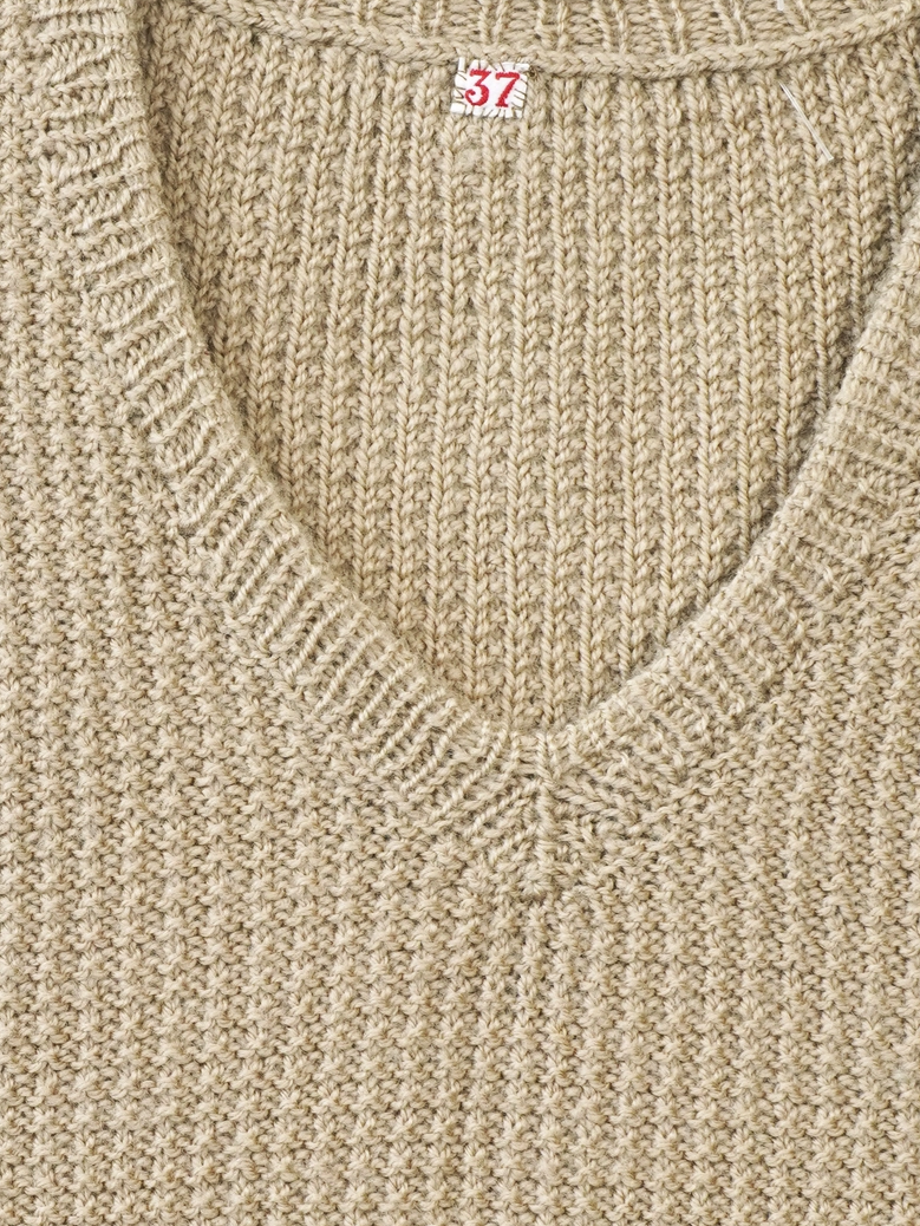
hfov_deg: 11.4
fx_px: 4534
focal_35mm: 128
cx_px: -151
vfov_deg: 15.4
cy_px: 804
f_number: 7.1
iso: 320
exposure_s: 1/60
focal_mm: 32
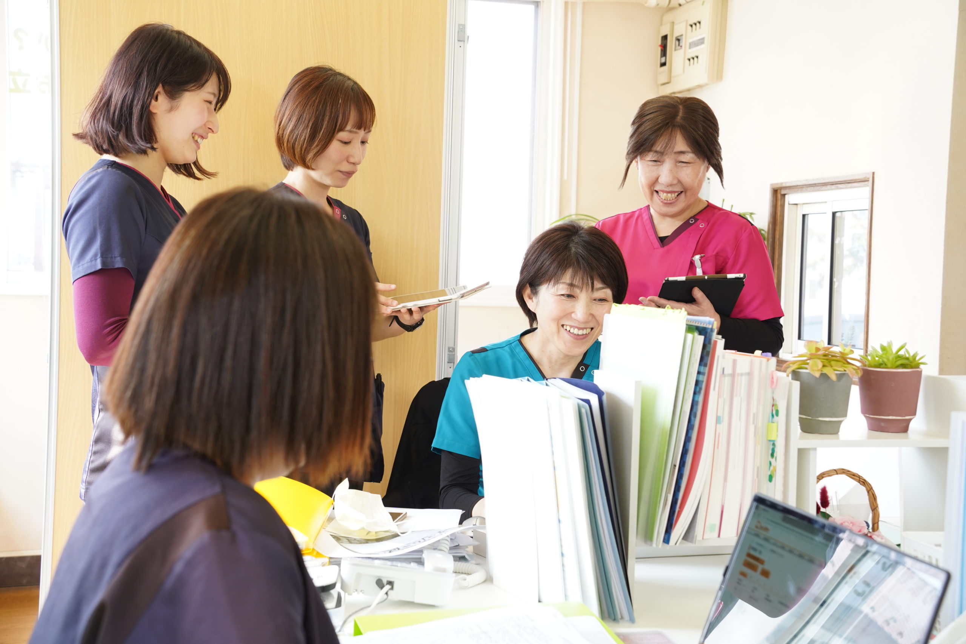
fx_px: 1342
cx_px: 483
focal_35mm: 50
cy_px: 322
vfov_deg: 27.0
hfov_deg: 39.6
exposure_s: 1/50
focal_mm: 50
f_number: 6.3
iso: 500
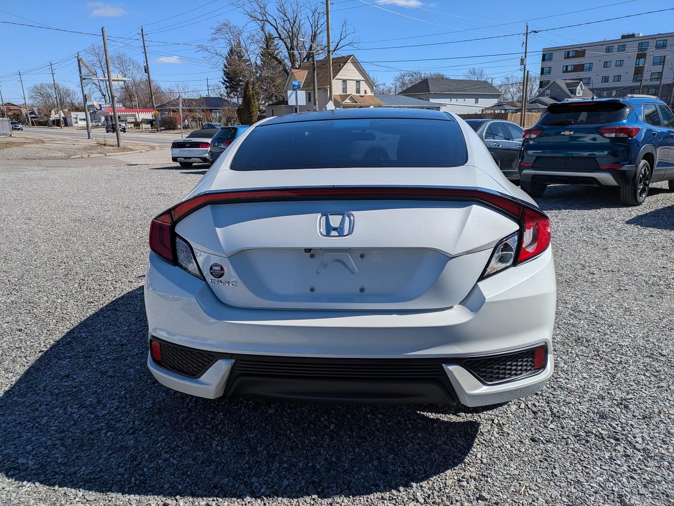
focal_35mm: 25
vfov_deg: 54.9
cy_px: 253
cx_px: 337
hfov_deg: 69.4
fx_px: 487
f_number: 1.89
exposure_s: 1/4444
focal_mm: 5.43
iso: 48
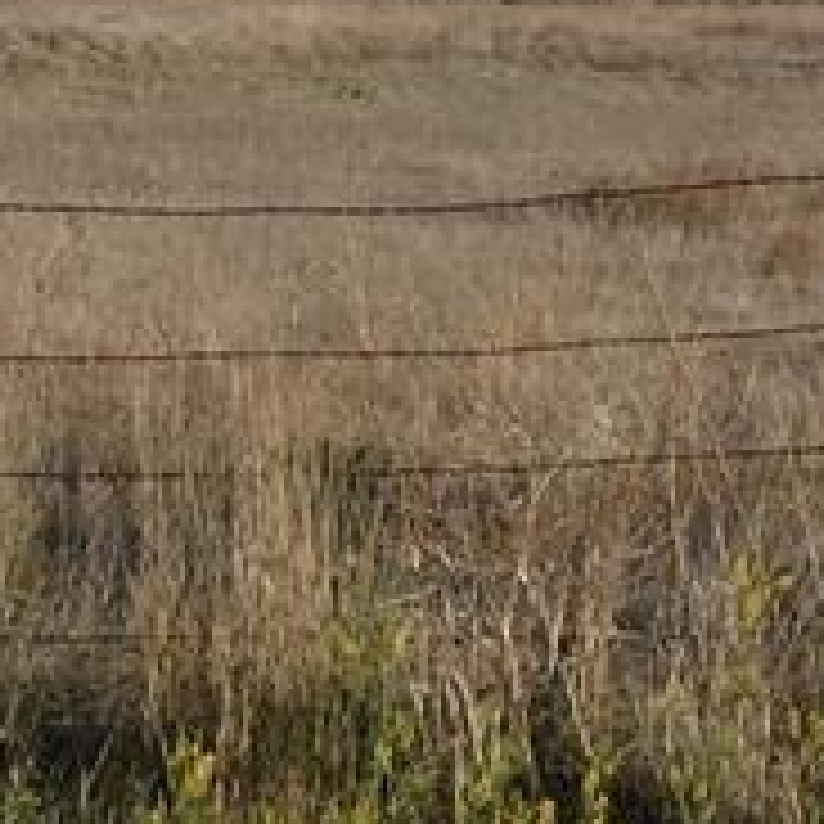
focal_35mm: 267
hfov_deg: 6.5
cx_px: 883
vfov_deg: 6.5
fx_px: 7191
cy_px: -142
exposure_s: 1/640
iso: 80
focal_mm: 9.6
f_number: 4.1
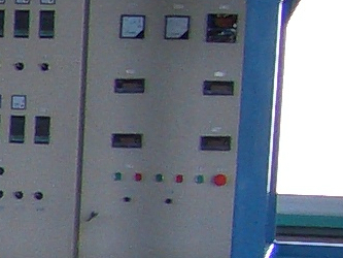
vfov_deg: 5.5
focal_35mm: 269
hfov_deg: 6.3
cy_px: 450
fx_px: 2666
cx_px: -930
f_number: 2.6
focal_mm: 5.8
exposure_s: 1/80
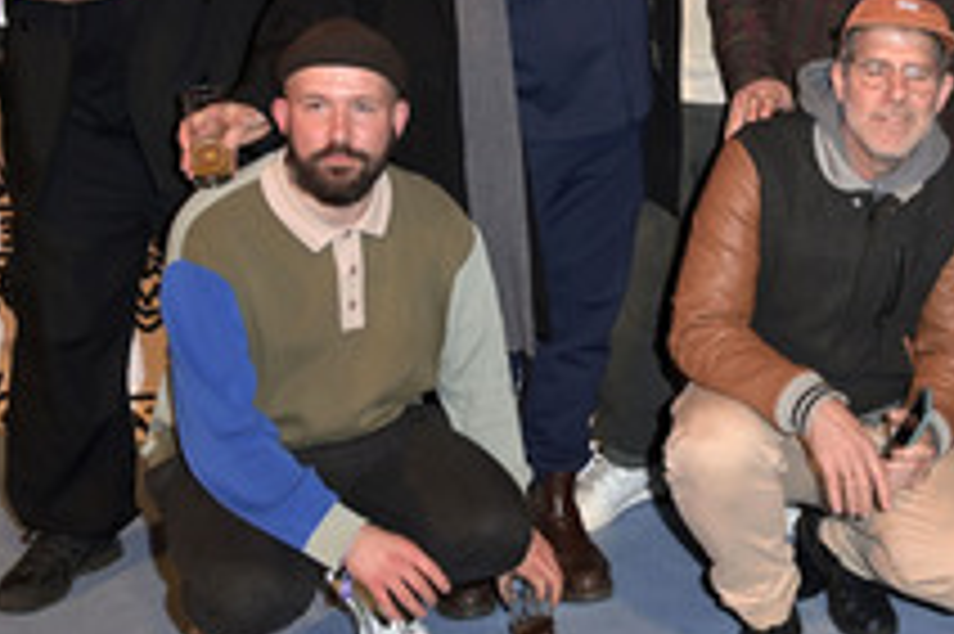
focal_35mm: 66
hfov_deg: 29.4
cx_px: 835
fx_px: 1748
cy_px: 175
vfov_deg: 20.5
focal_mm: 31
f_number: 5
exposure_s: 1/160
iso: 1600
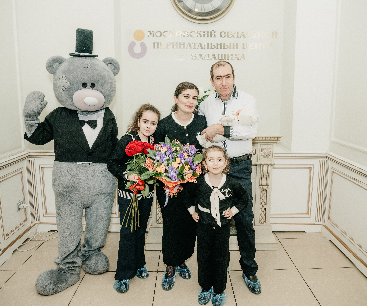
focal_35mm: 29
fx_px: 321
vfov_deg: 51.0
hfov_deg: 59.5
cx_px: 192
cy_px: 153
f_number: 4.5
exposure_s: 1/160
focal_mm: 24
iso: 320
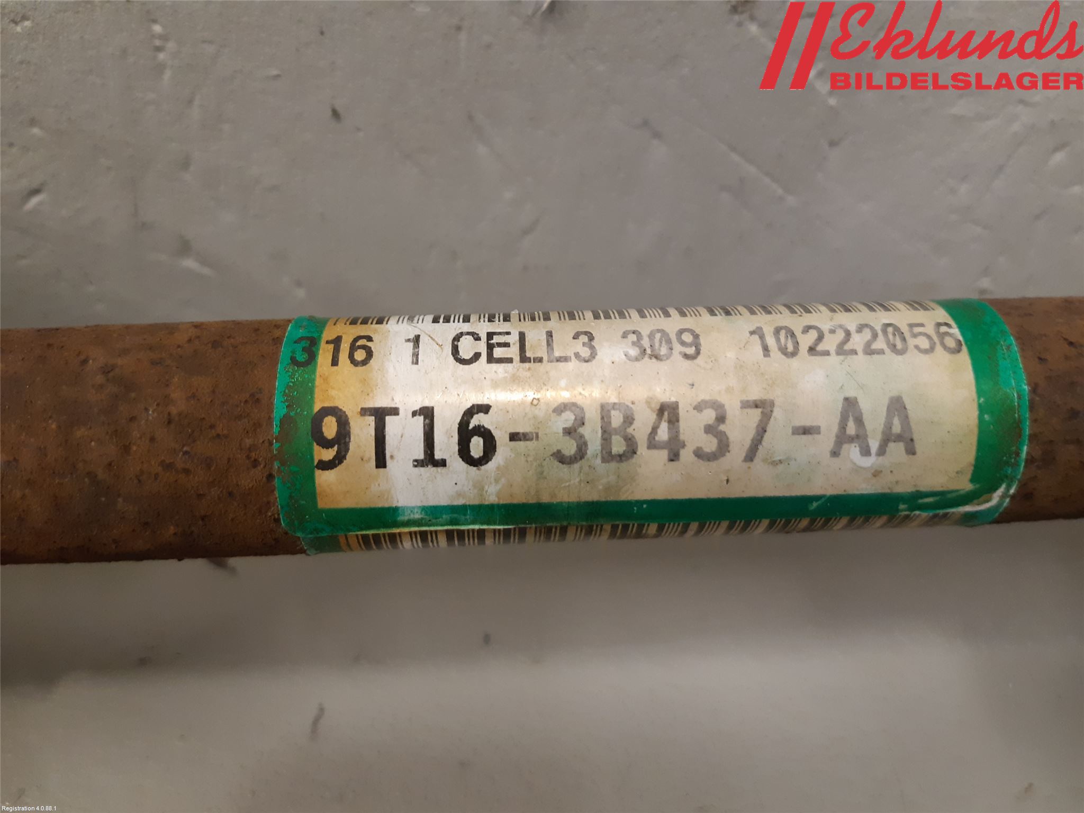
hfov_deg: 67.3
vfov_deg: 53.1
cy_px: 406
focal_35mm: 26
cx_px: 542
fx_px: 814
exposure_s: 1/50
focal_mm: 3.93
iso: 250
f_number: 1.7
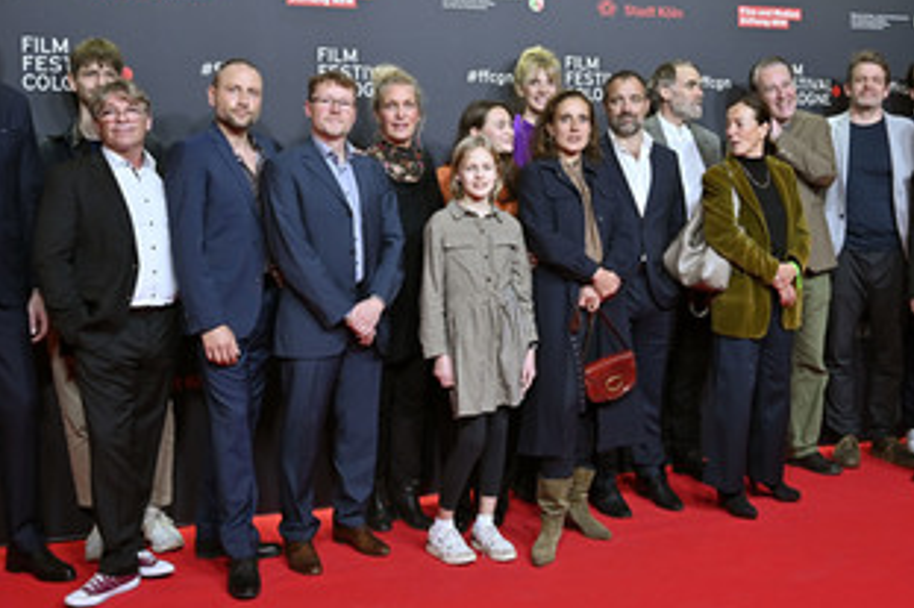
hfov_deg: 46.4
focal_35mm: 42
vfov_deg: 31.7
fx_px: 1066
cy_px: 235
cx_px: 495
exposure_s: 1/200
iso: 800
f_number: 4.5
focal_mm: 29
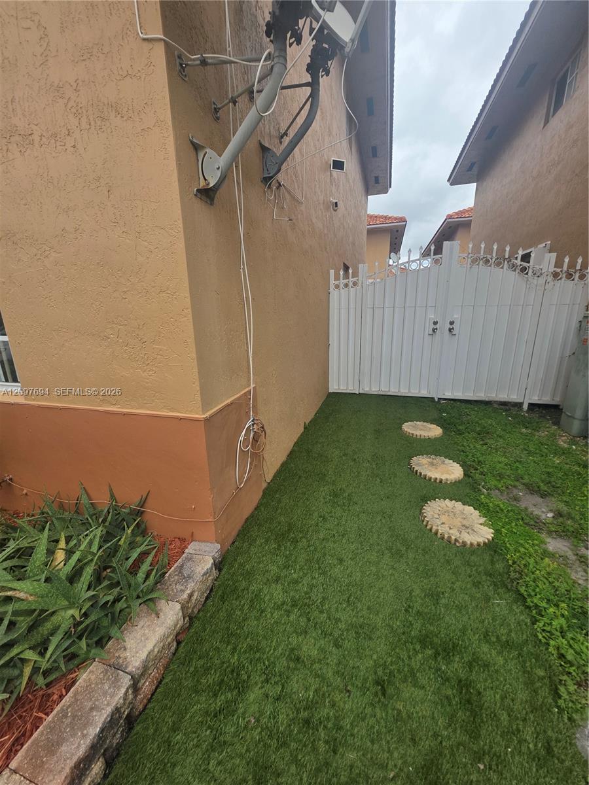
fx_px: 295
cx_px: 294
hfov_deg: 89.9
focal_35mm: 13
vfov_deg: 106.2
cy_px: 392
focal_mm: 2.2
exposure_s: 1/763
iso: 40
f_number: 1.9
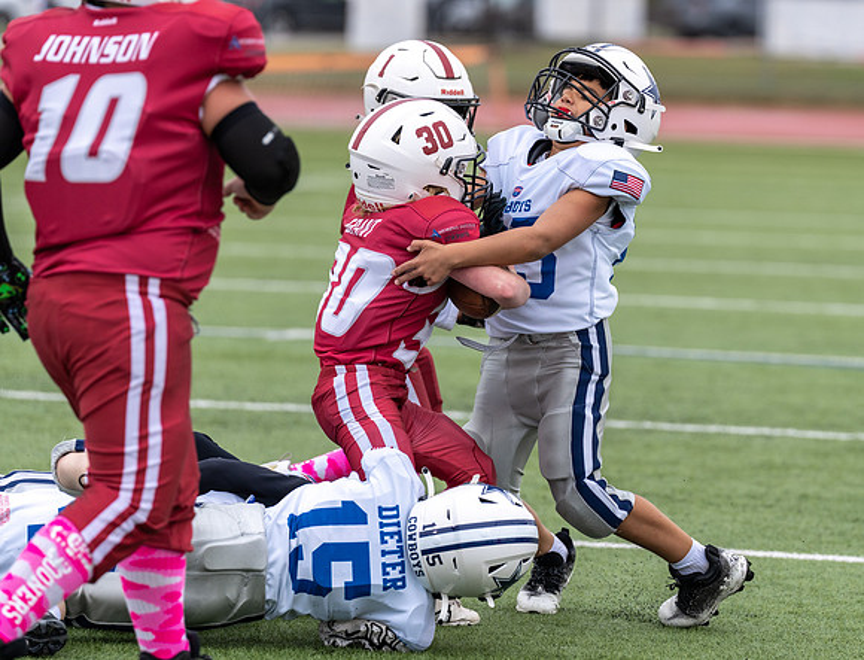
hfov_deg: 7.8
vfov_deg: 5.9
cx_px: 547
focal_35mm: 253
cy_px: 296
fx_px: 6362
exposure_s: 1/1250
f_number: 3.5
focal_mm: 200
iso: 250
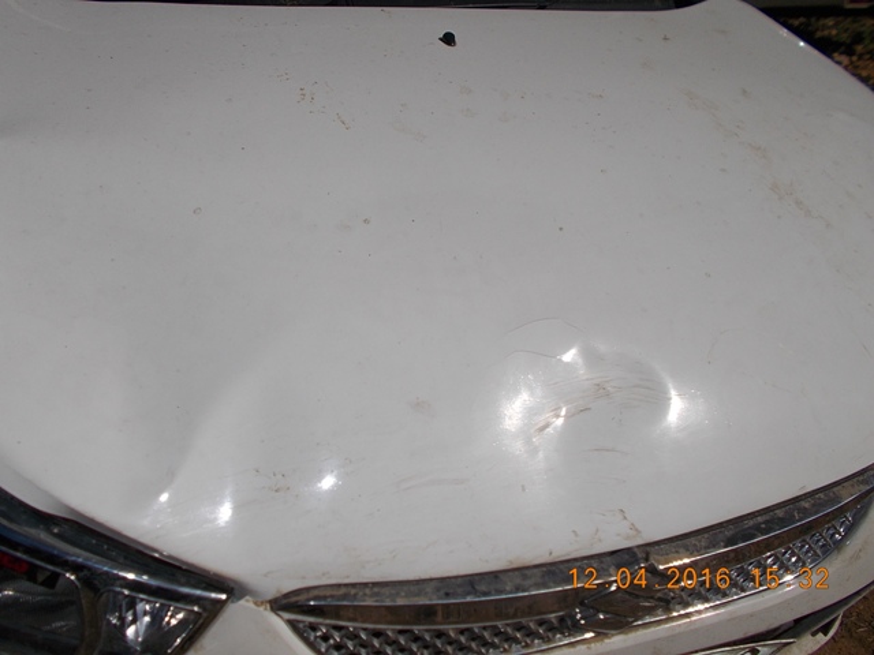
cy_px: 328
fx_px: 757
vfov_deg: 46.8
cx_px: 437
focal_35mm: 30
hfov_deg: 60.0
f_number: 8.6
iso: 80
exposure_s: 1/1000
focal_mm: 5.3
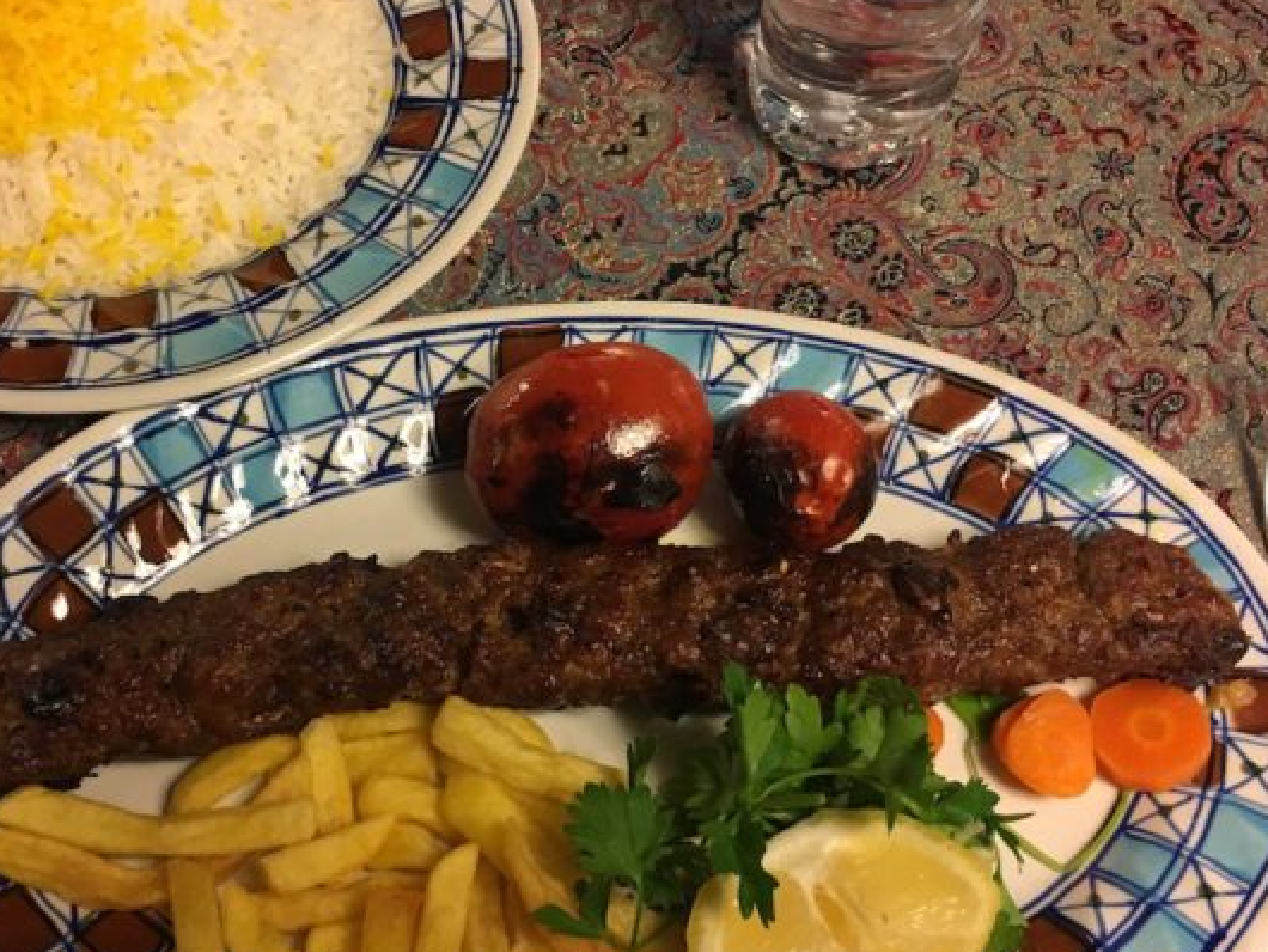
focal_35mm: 42
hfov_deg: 44.6
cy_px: 488
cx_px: 522
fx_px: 1539
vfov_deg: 34.4
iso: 200
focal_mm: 4.15
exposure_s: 1/33
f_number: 2.2
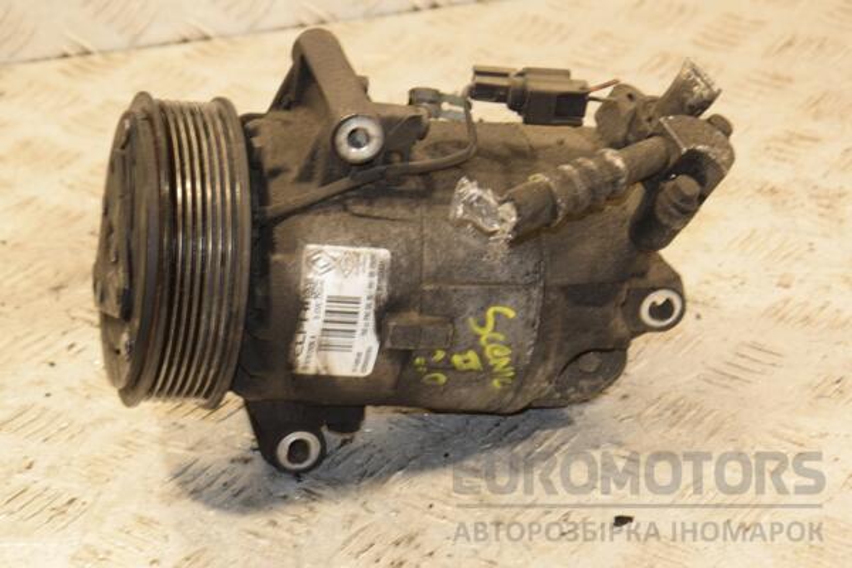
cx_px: 426
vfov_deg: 11.4
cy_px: 284
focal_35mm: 120
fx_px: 2840
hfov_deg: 17.1
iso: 800
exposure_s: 1/50
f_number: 9
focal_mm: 80
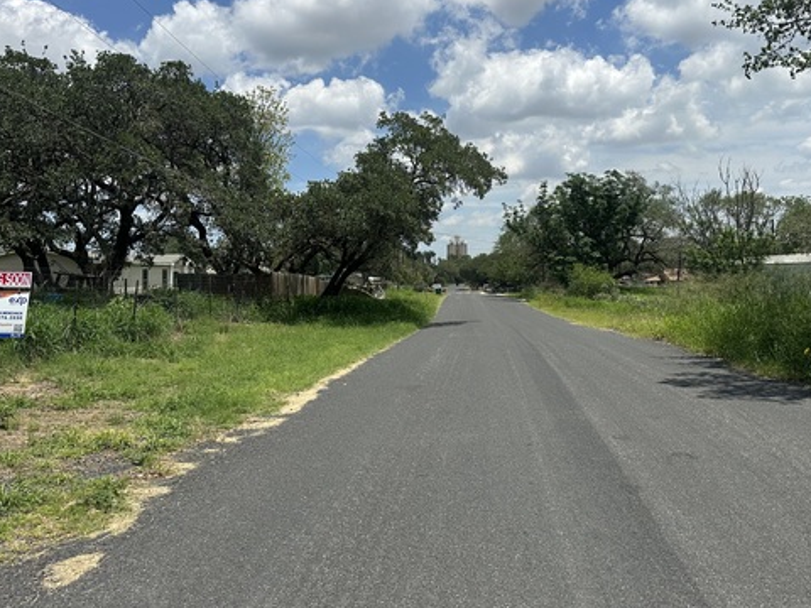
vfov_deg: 43.9
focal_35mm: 32
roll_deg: +1.5
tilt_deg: +6.8
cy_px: 240
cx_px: 448
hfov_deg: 56.7
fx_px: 750
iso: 80
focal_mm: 6.86
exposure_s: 1/8197
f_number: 1.78
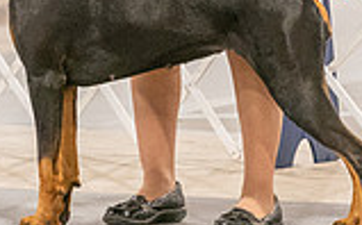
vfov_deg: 1.8
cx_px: 100
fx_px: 7352
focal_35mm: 746
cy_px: -131
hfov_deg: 2.8
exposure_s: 1/250
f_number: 3.2
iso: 6400
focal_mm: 200
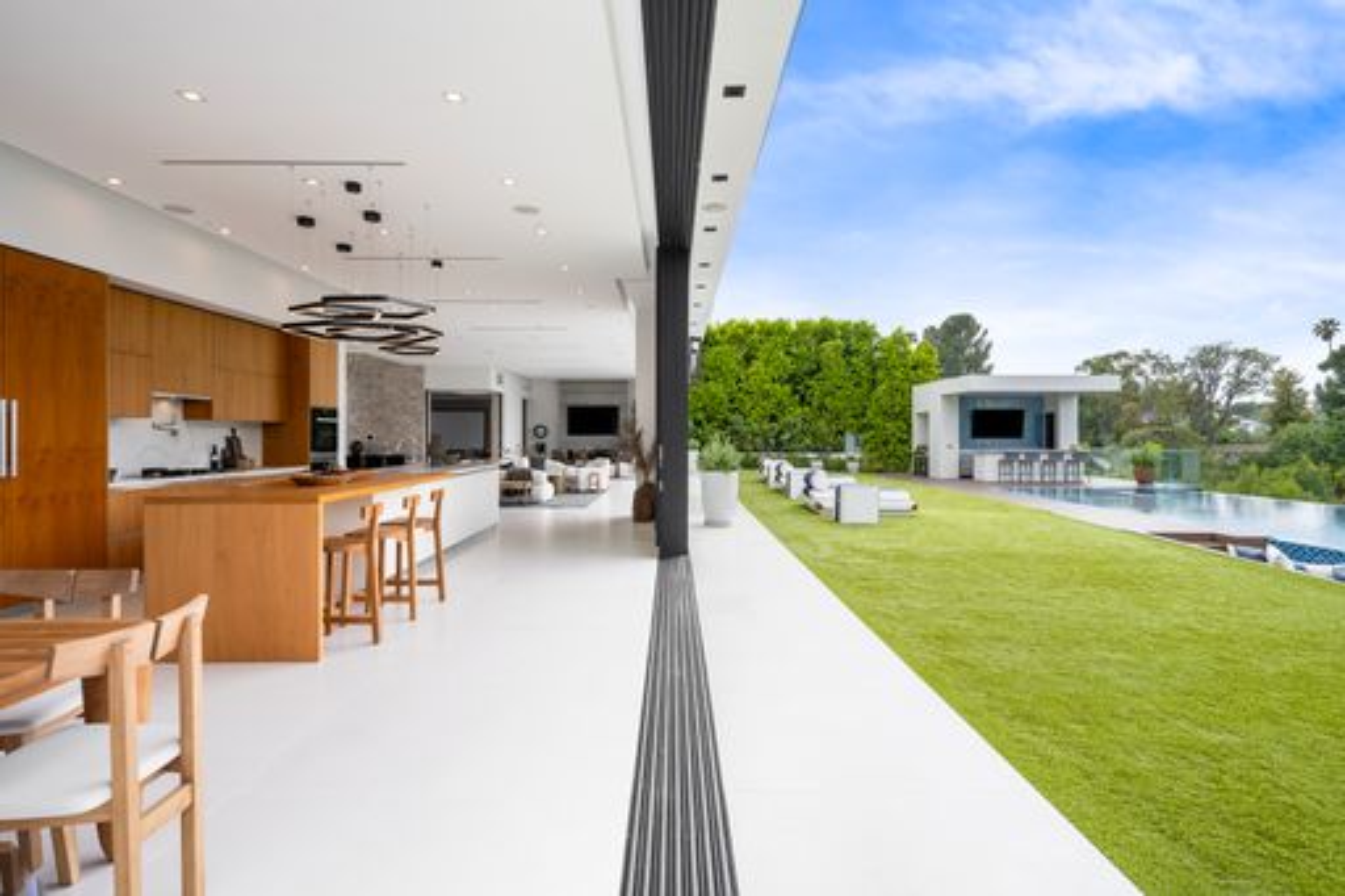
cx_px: 672
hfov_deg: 90.0
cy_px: 448
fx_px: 672
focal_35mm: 18
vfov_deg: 67.3
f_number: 8
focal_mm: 18
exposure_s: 1/160
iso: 125
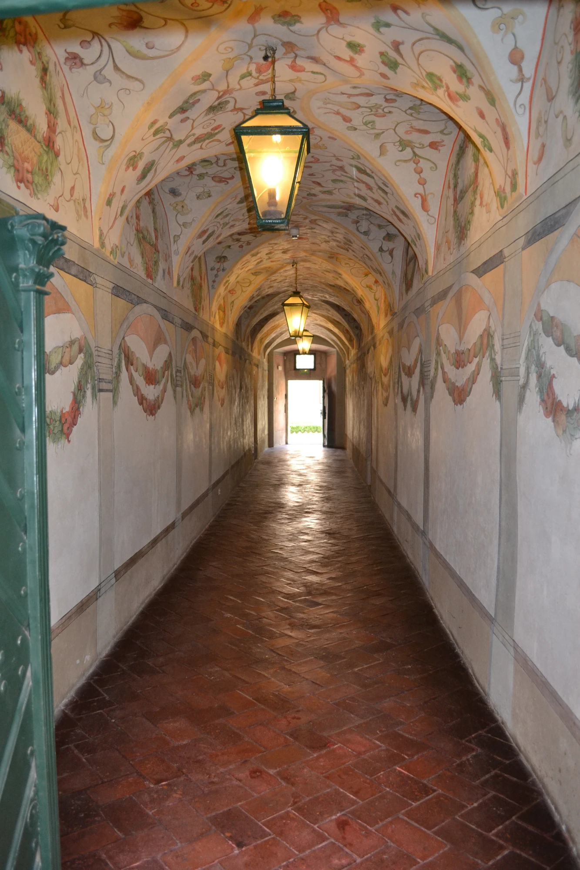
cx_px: 290
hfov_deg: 47.9
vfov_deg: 67.4
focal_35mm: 27
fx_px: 653
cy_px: 435
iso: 900
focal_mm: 18
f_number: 3.5
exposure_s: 1/60
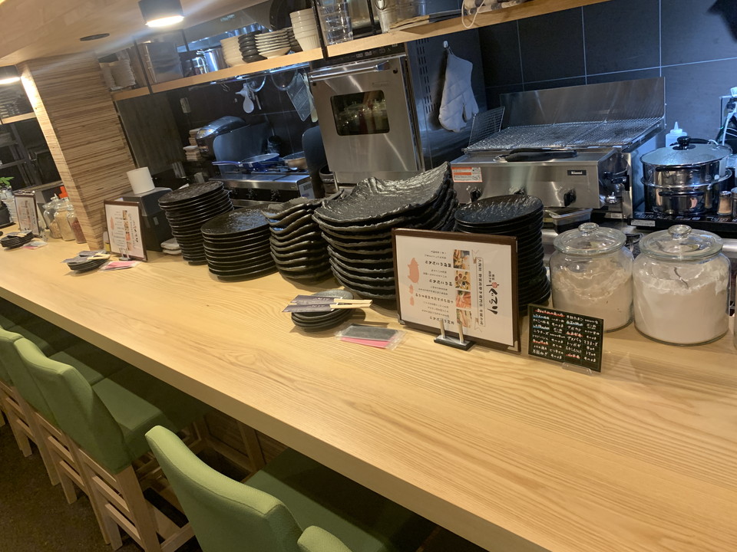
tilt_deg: -21.2
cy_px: 276
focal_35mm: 26
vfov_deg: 53.1
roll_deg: +11.0
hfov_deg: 67.3
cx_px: 368
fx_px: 554
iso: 200
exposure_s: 1/60
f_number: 1.8
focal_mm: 4.25
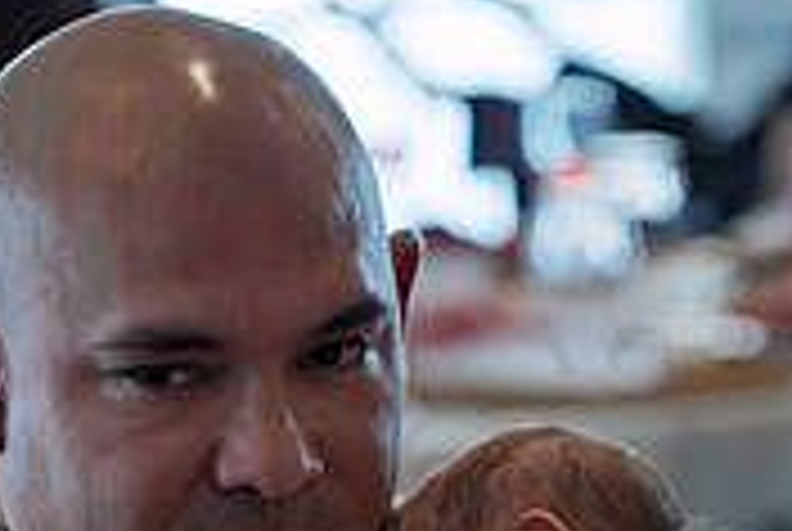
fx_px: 6743
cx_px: 504
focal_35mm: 306
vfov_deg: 4.5
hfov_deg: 6.7
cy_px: 909
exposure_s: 1/320
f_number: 4
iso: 1600
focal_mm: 120
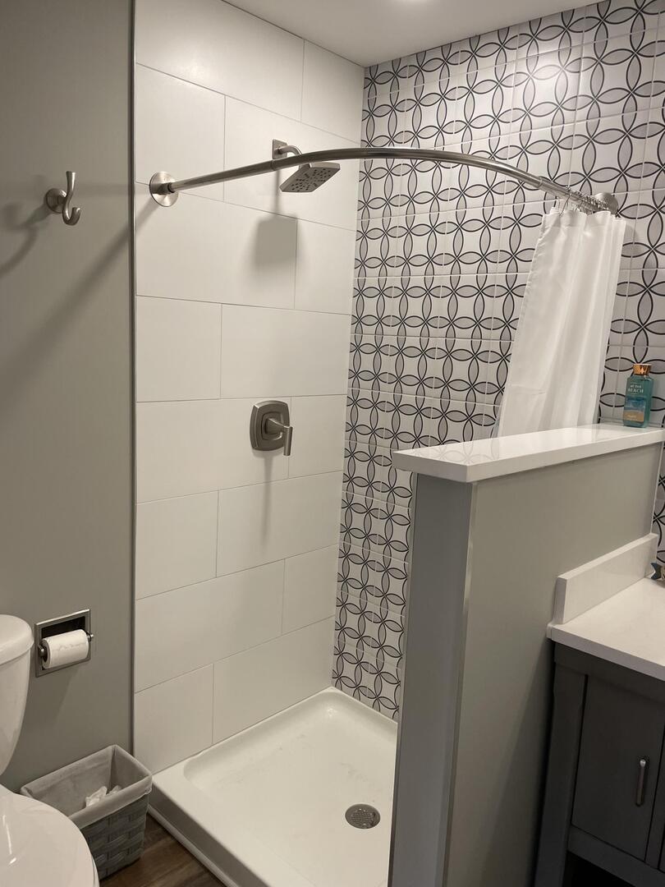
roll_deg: -3.3
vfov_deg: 67.3
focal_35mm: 26
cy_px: 444
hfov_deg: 53.1
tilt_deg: -9.4
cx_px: 332
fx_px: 666
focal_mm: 4.2
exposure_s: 1/120
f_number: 1.6
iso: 125
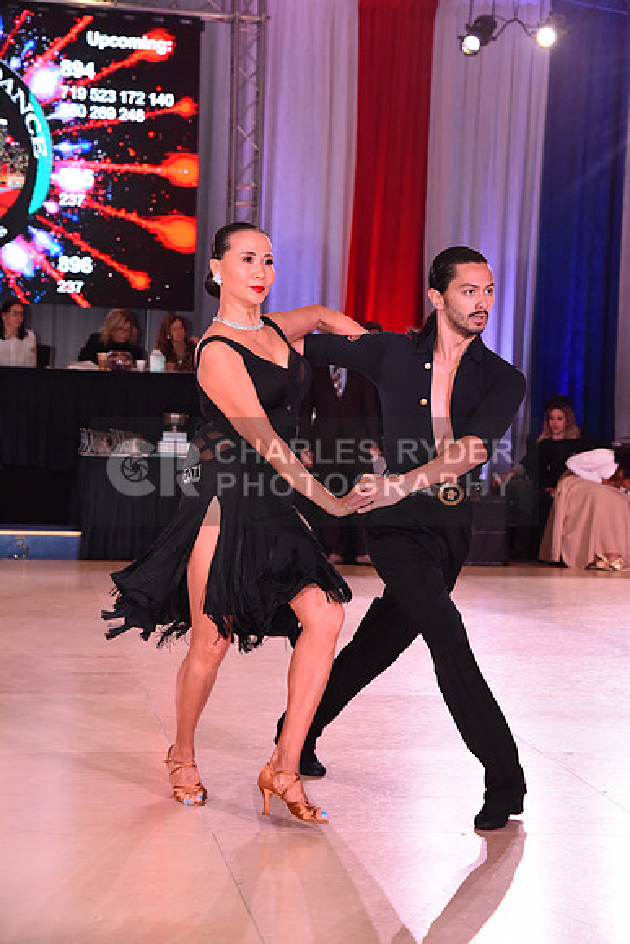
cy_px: 472
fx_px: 2046
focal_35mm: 78
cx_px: 315
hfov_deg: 17.5
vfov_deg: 26.0
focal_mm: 78
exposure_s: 1/320
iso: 2500
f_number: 6.3
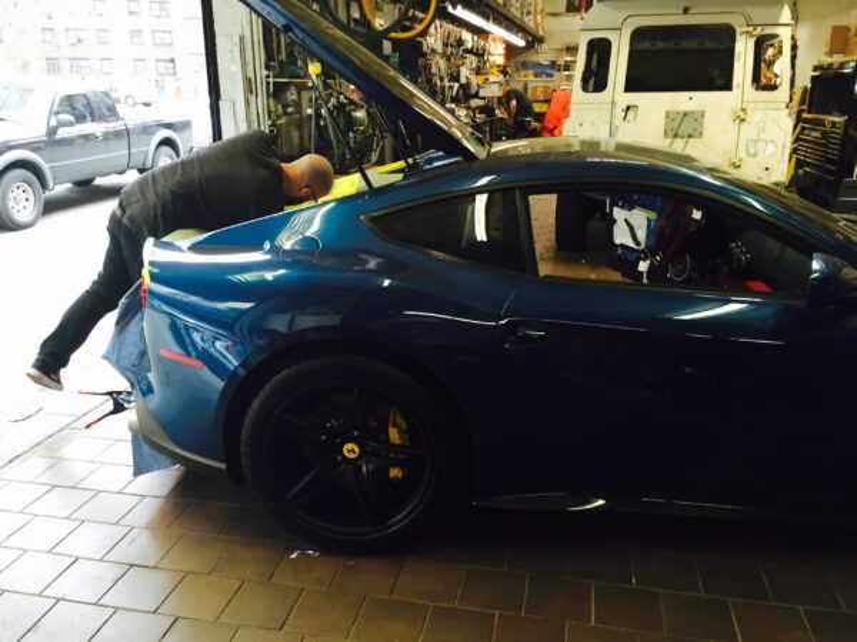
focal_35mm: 29
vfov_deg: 48.2
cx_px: 428
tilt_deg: -16.5
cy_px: 321
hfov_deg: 61.7
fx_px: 718
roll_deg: -1.0
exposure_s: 1/30
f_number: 2.2
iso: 80
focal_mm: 4.15
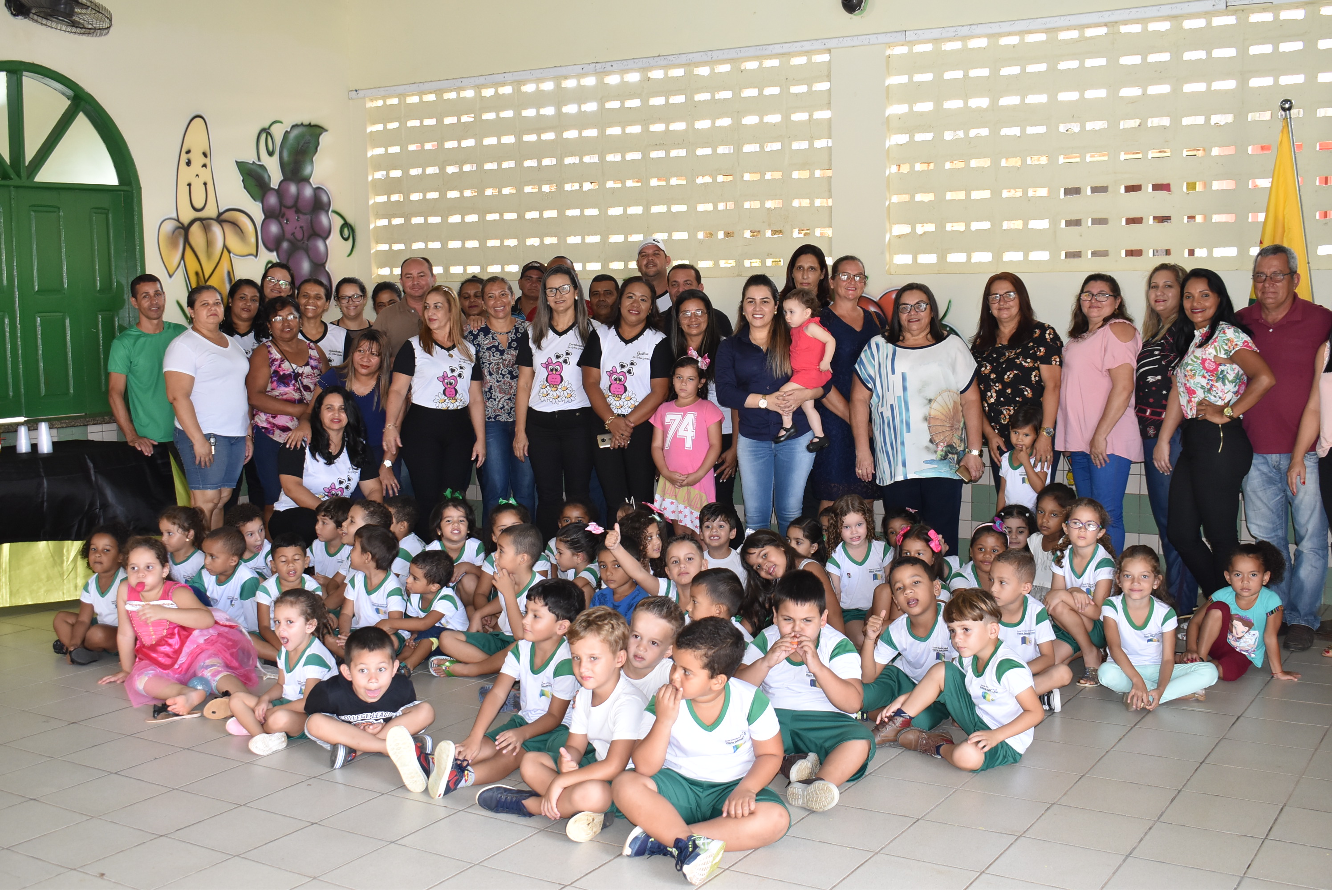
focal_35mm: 39
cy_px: 445
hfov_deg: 49.5
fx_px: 1444
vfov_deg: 34.3
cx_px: 666
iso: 800
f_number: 5.6
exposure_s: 1/125
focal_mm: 26
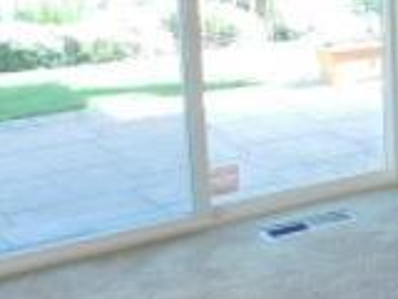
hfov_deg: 16.9
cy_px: -7
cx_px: 754
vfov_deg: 15.7
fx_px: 1058
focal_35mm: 92
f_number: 3
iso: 125
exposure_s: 1/40
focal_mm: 4
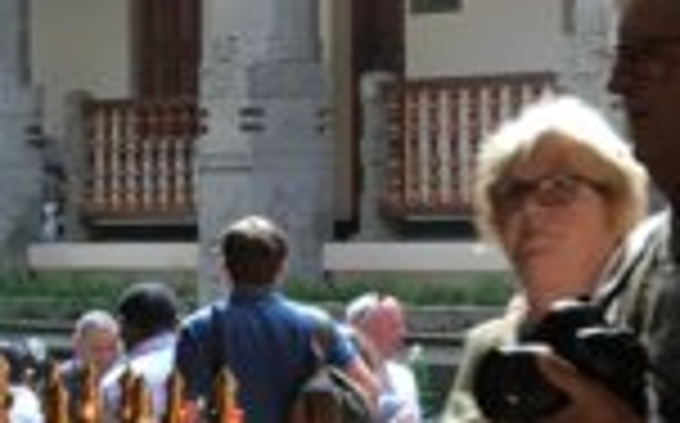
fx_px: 3017
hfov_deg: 12.0
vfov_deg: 8.0
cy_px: 158
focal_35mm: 163
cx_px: 1153
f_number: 2.2
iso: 40
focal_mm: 4.15
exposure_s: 1/33
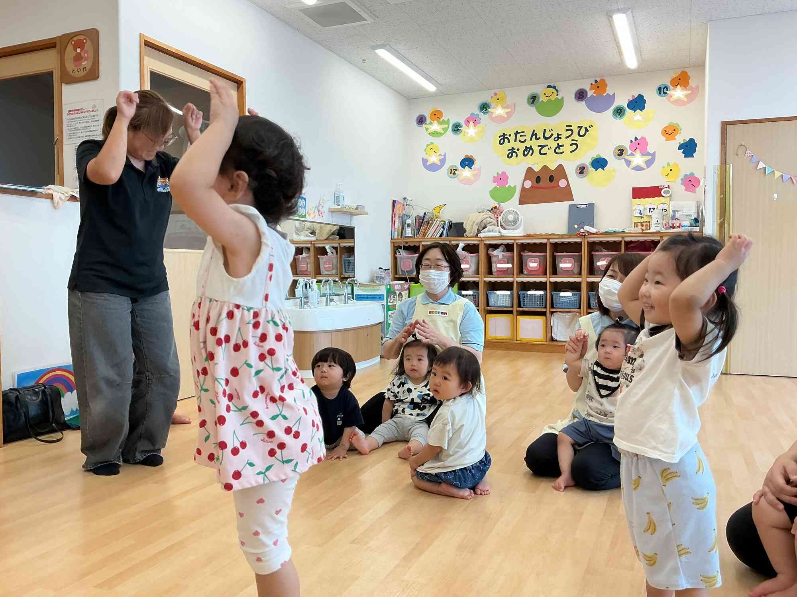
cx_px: 398
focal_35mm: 29
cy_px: 298
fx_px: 668
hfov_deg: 61.7
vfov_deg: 48.2
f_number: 1.8
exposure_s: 1/100
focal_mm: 3
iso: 32
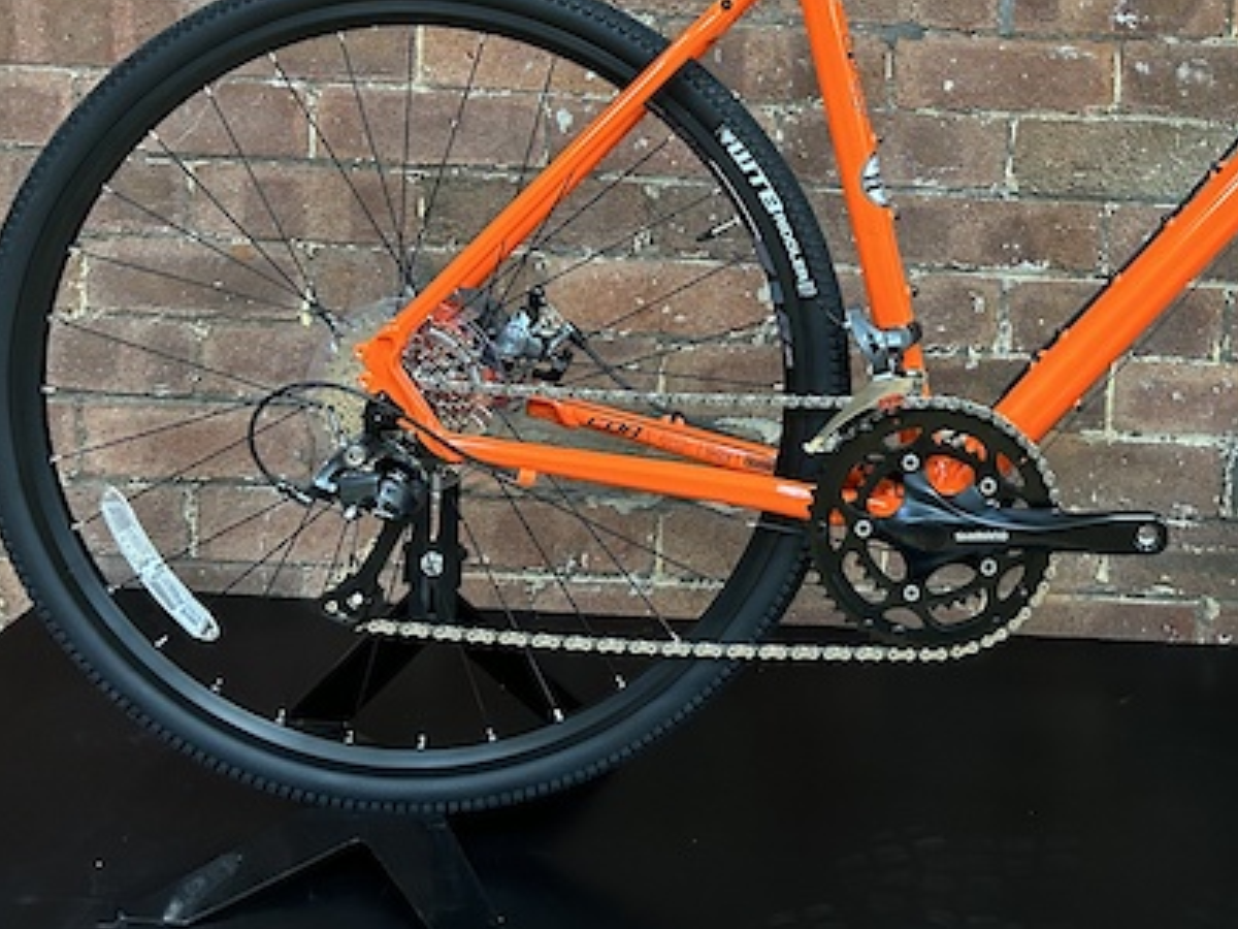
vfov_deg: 26.8
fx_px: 1860
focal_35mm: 52
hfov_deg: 35.1
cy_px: 53
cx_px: 1071
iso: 320
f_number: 1.5
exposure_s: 1/50
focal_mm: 5.7
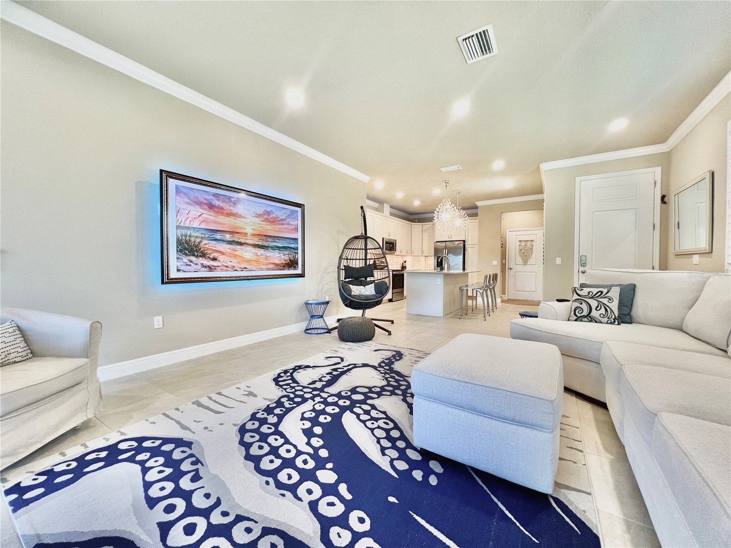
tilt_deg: -2.7
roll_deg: +0.0
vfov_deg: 89.9
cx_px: 366
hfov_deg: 106.2
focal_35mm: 13
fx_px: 275
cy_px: 274
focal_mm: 1.57
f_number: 1.8
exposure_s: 1/120
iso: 200
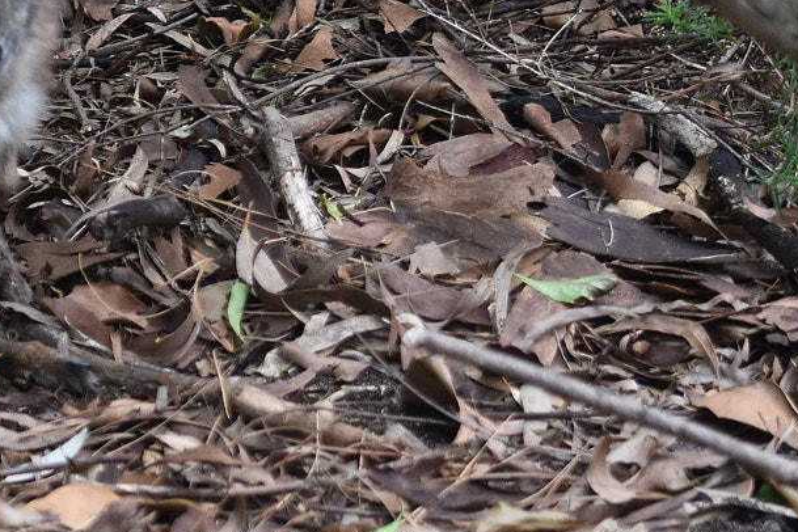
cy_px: 109
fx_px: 6118
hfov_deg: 7.4
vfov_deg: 5.0
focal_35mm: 276
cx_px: -161
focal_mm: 70
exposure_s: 1/200
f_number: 4.5
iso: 800
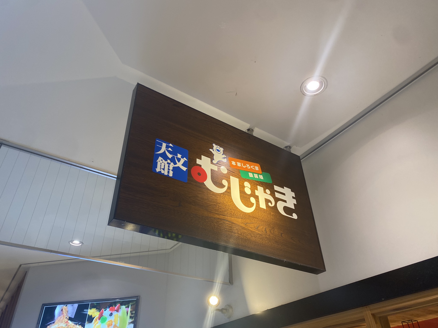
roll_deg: -0.7
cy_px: 164
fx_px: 329
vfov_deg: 53.1
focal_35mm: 26
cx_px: 219
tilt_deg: +35.9
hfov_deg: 67.3
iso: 64
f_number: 1.8
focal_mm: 4.25
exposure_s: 1/60
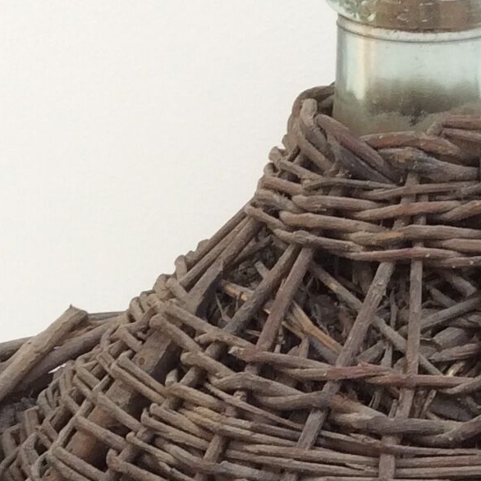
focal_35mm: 125
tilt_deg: -32.3
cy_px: 667
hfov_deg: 13.9
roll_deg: -0.5
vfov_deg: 13.3
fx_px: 1965
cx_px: 358
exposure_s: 1/50
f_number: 2.4
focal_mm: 3.3
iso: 40
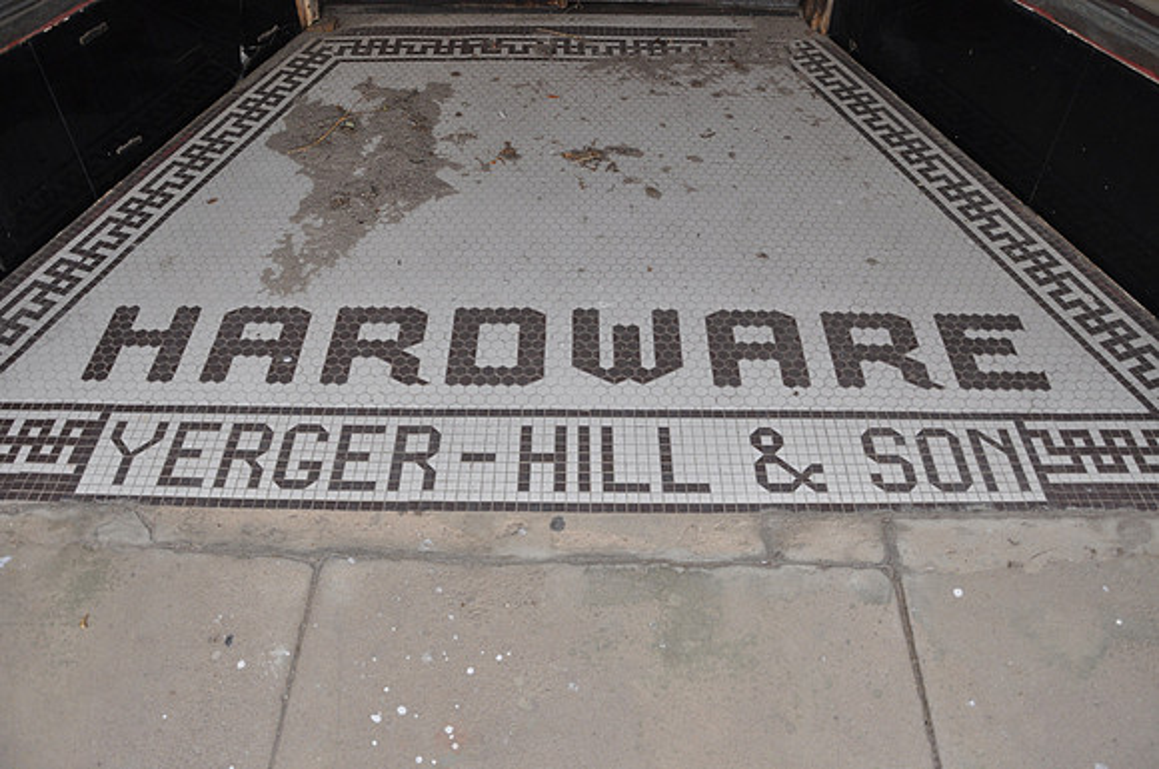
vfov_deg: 47.8
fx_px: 868
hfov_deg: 67.5
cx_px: 580
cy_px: 384
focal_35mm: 27
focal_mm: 18
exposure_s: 1/30
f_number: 5.6
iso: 400
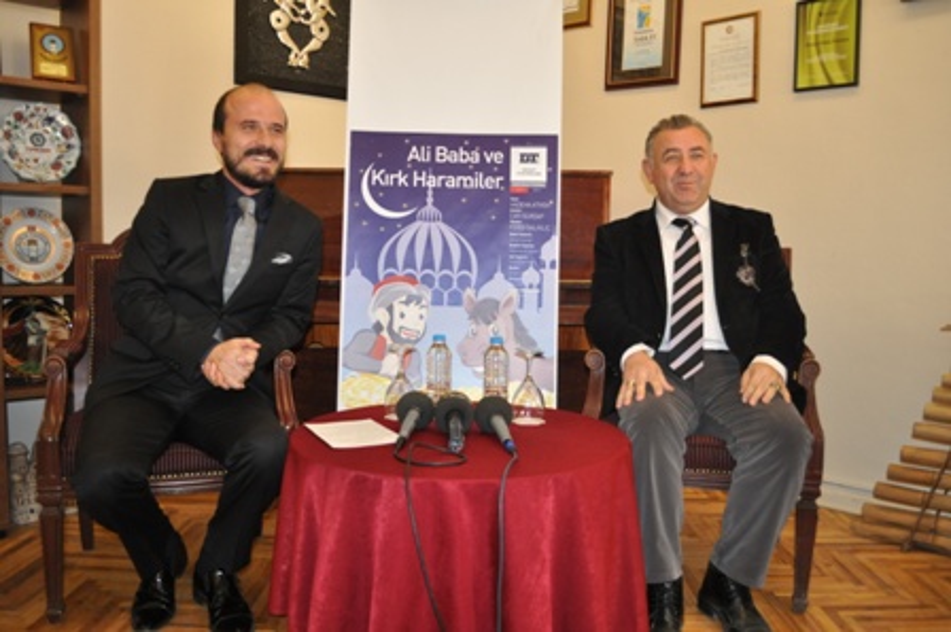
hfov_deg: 62.0
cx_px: 476
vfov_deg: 43.5
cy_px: 316
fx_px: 792
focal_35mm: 30
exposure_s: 1/60
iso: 800
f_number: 3.8
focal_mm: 20
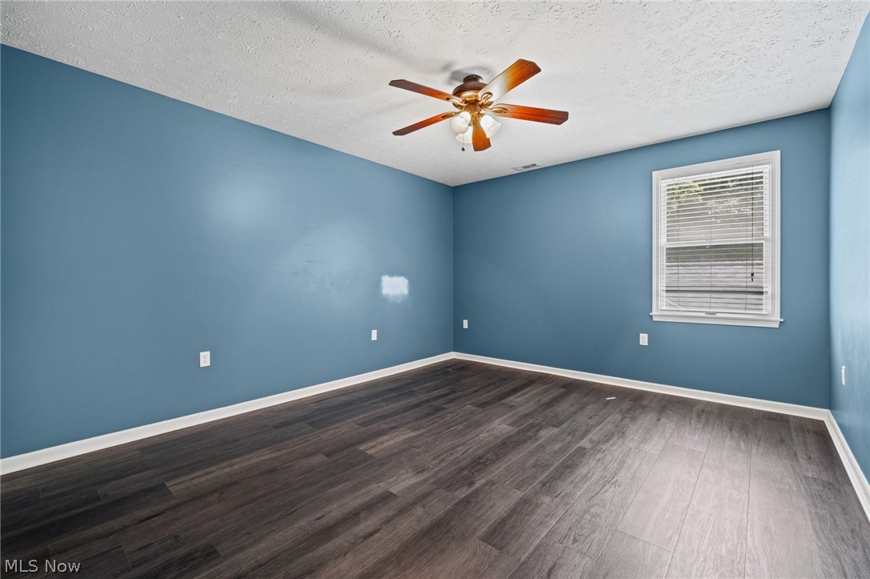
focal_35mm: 15
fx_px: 362
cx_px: 435
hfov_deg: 100.4
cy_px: 290
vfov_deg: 77.3
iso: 250
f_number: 9
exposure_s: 1.6
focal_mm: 15
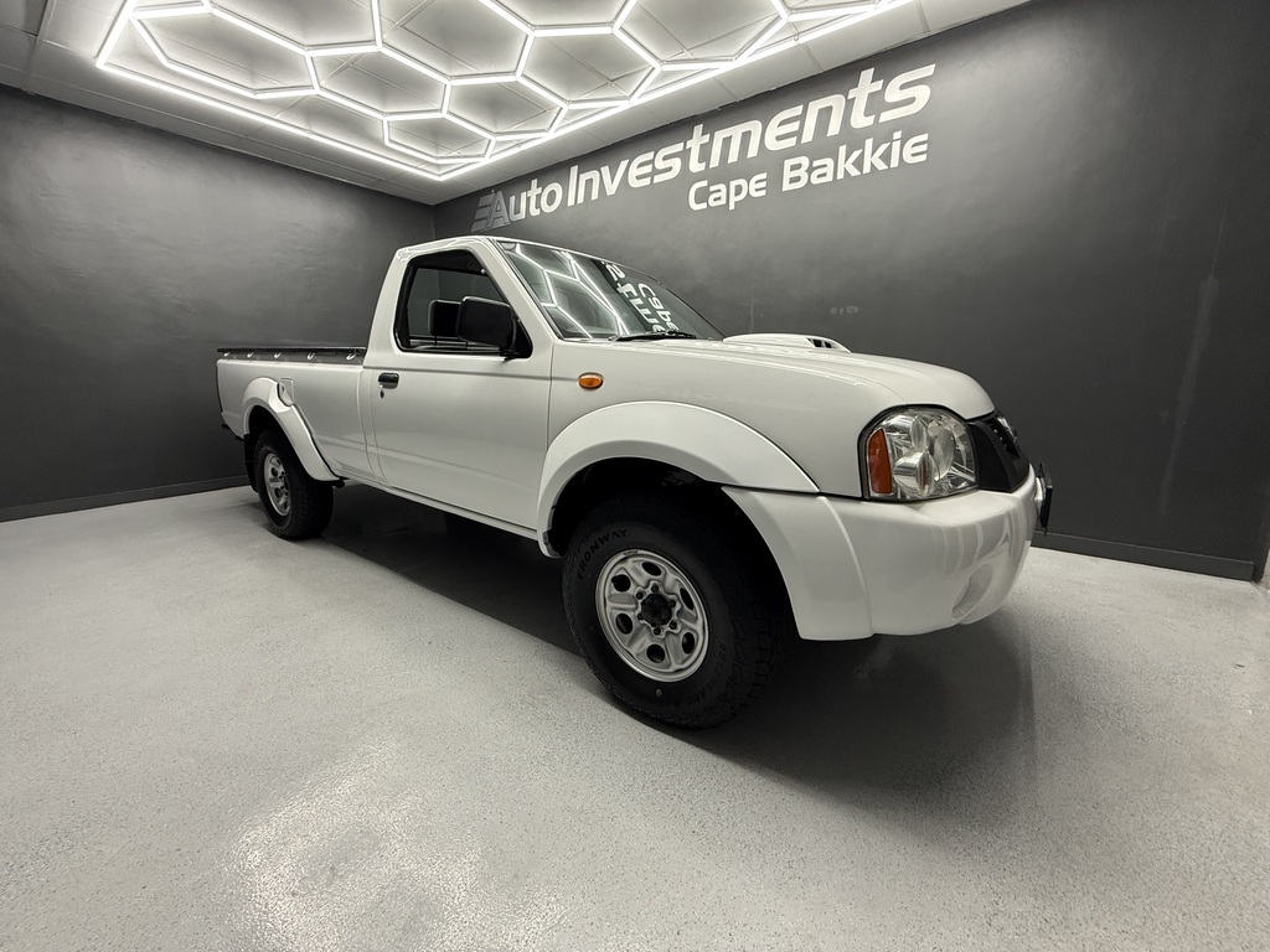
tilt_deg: -11.3
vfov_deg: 85.7
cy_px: 476
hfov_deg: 102.1
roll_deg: +0.1
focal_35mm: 14
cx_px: 635
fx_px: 514
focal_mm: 2.22
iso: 200
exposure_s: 1/100
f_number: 2.2
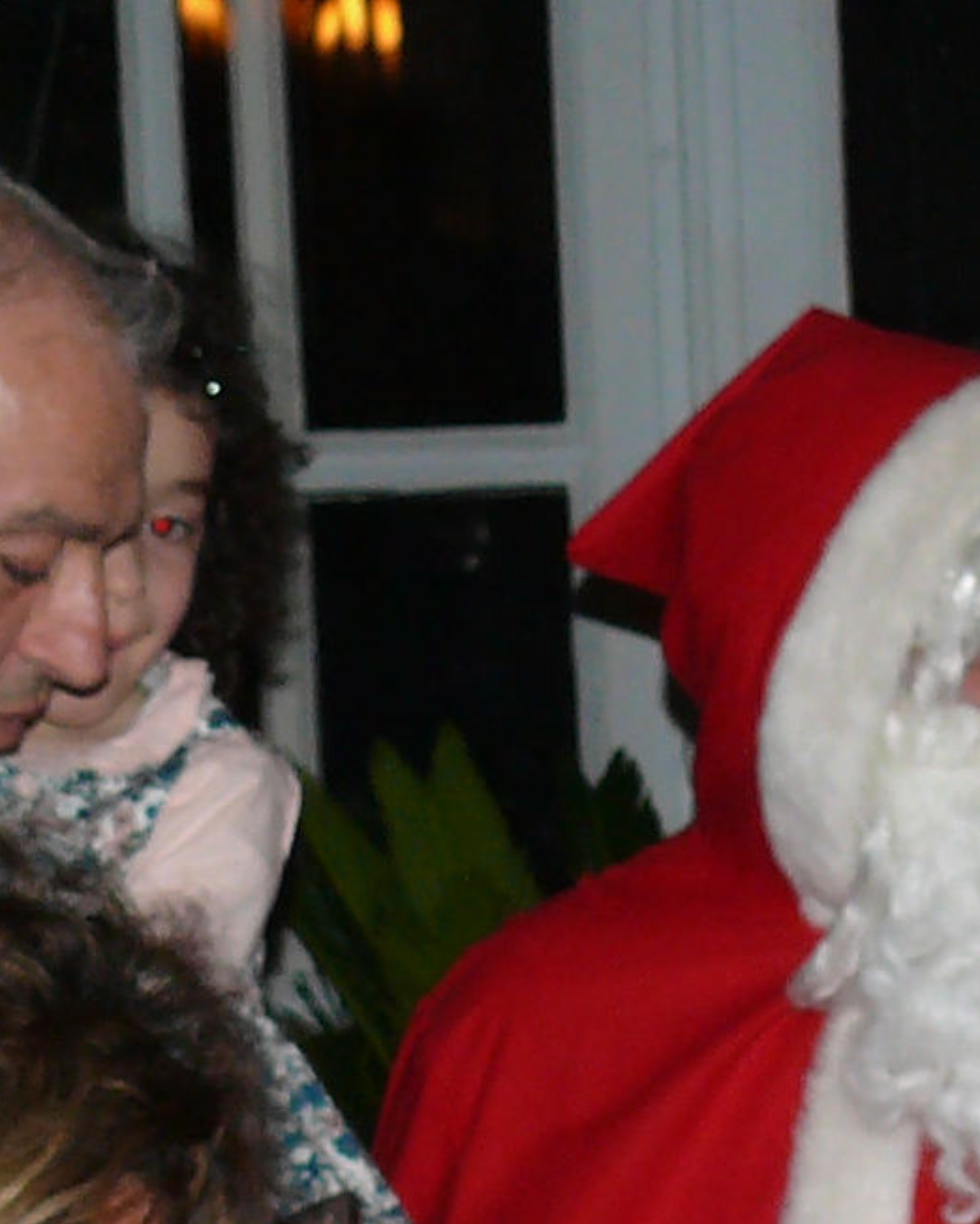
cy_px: 2097
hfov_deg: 8.0
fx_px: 6922
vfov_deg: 9.7
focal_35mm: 191
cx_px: 1222
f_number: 2.8
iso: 100
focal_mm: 7.4
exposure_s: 1/30
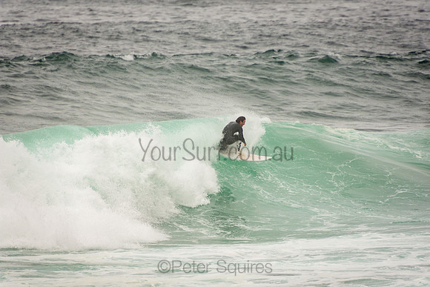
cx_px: 215
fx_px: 7168
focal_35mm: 600
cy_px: 144
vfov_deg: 2.3
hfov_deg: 3.4
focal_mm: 400
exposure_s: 1/1250
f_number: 5.6
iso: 200
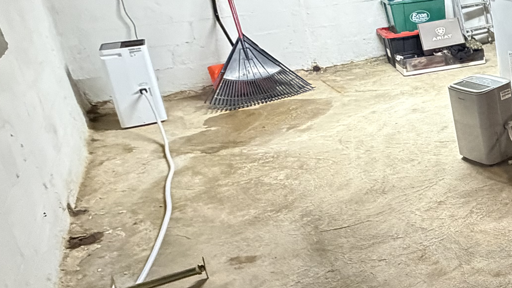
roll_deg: +3.2
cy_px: 83
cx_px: 674
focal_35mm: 42
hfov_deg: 33.9
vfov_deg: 28.1
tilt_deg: -14.4
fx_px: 570
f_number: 2.2
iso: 800
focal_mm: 2.22
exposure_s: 1/60
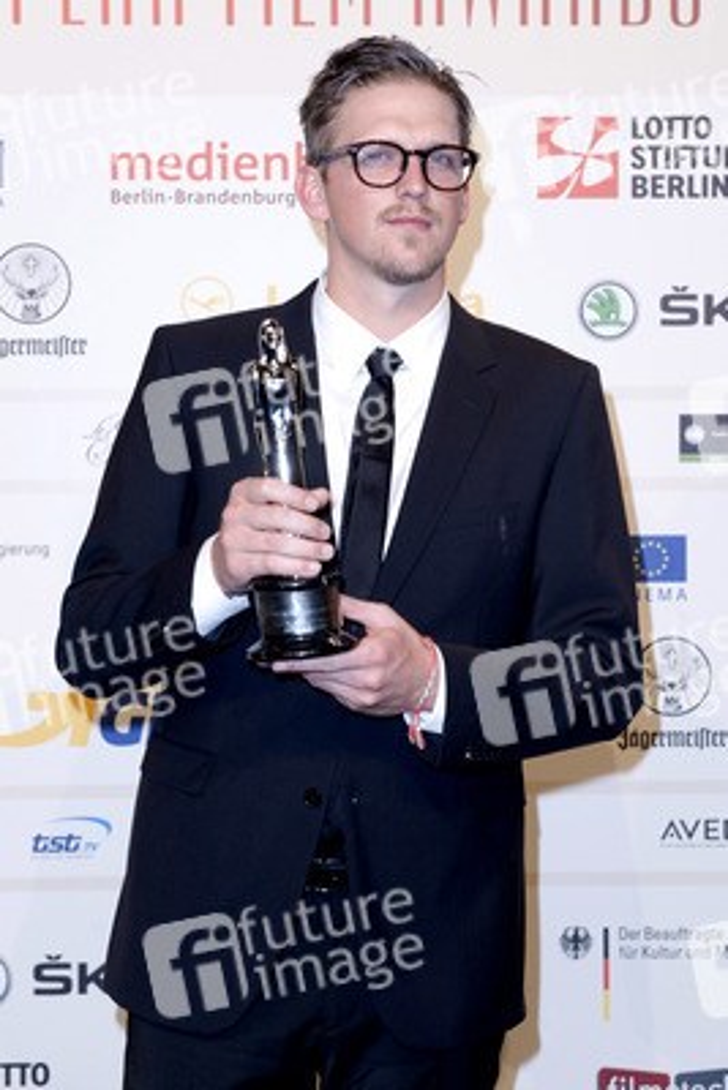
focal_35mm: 62
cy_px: 545
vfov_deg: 32.4
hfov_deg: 21.9
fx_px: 1879
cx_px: 364
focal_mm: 62
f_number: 6.3
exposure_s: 1/250
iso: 800
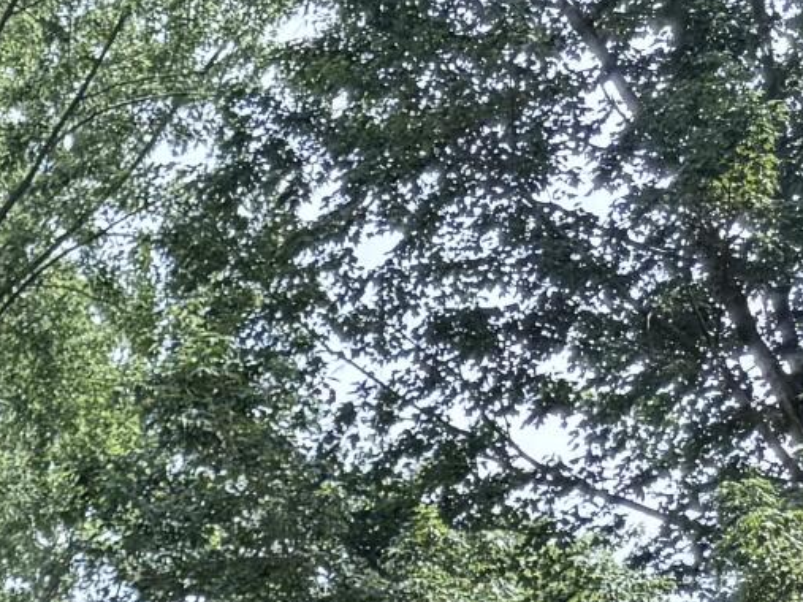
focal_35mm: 142
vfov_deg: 9.4
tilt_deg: +6.6
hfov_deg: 11.7
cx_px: -1036
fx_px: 3293
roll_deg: -0.9
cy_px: 1419
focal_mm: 6.76
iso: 80
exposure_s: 1/864
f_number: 1.78
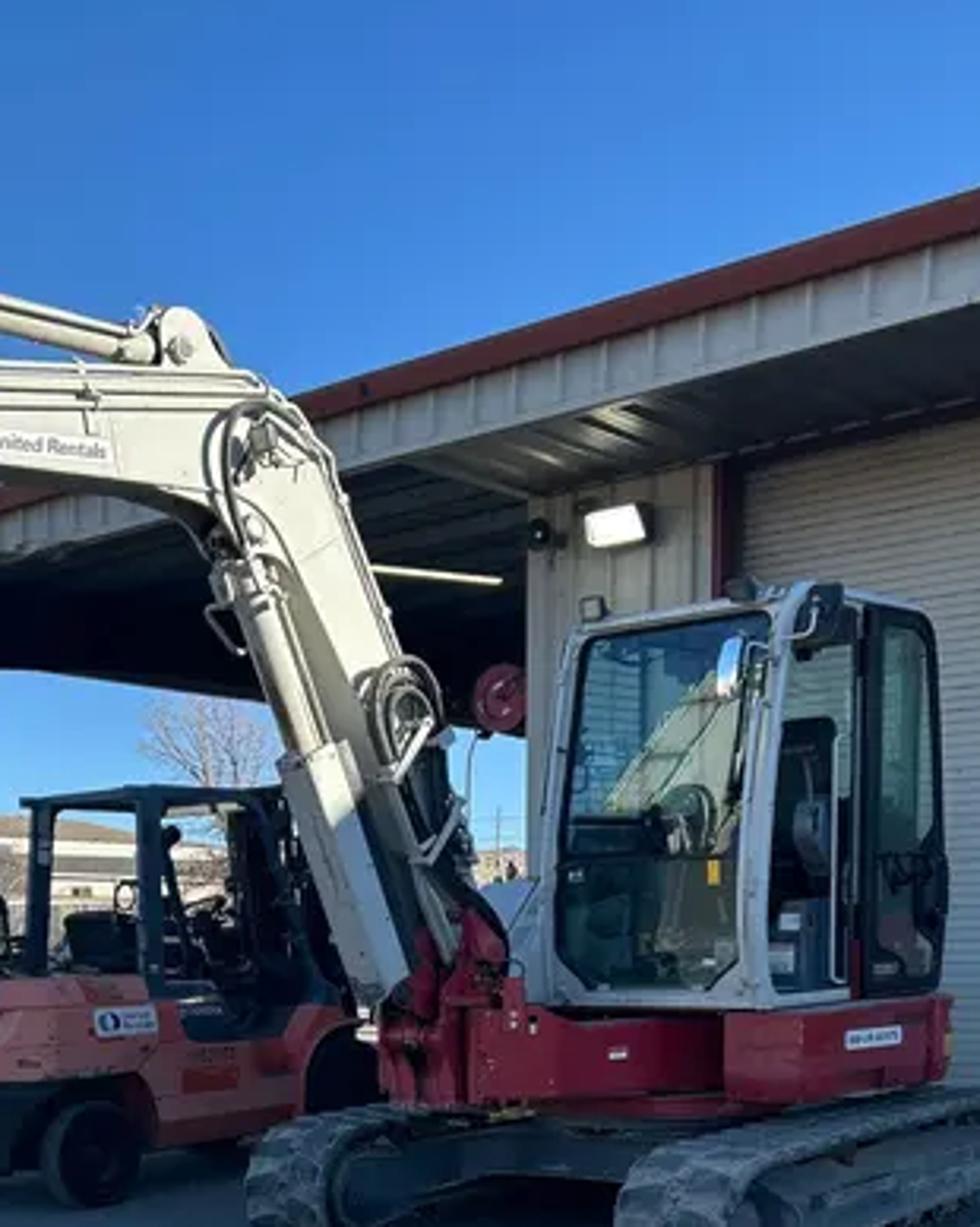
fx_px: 1742
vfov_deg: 36.2
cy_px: 1124
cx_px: 297
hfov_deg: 31.1
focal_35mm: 48
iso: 50
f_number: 1.5
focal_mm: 5.7
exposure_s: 1/1531
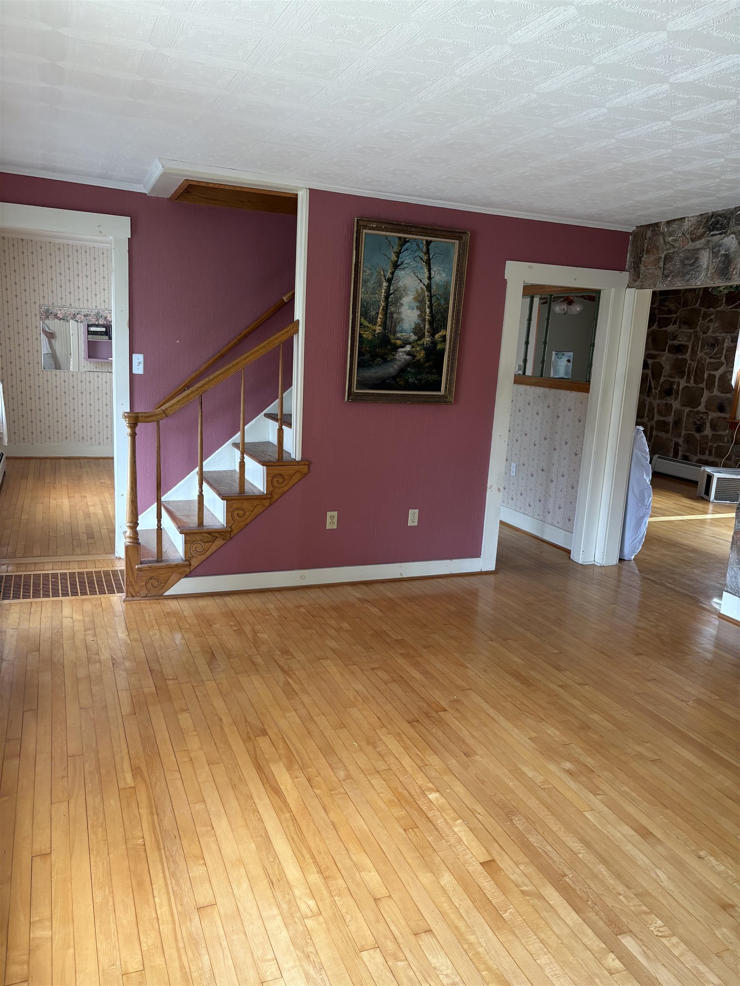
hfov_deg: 53.1
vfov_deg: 67.3
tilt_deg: -10.3
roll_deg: -2.9
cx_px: 370
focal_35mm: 26
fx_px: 741
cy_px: 493
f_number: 1.6
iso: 125
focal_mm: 5.96
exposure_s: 1/61
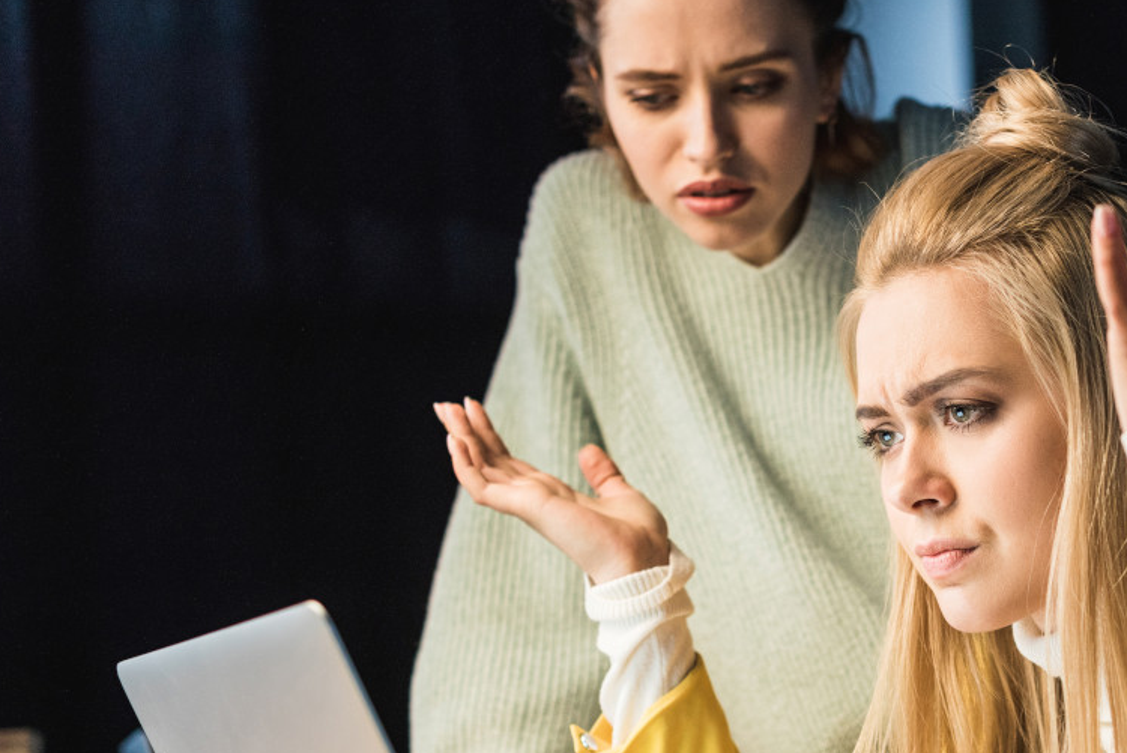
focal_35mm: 80
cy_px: 594
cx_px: 831
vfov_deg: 17.0
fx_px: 2506
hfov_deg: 25.1
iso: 640
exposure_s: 1/100
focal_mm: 50
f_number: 3.2
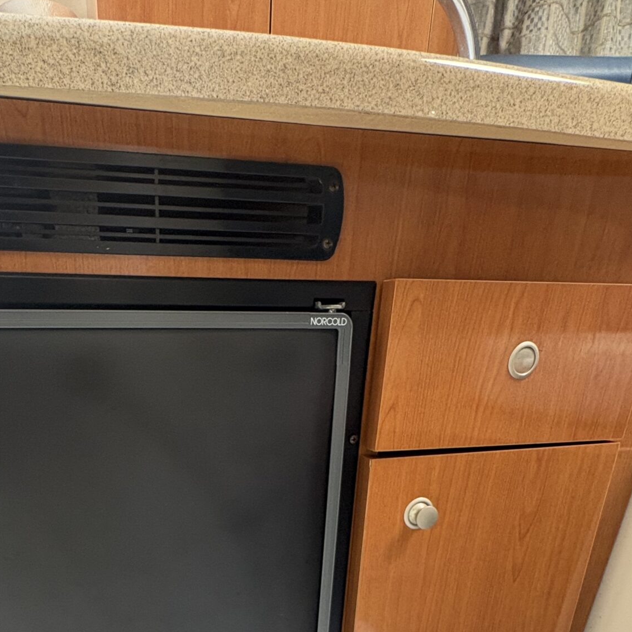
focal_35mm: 28
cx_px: 209
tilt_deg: -22.6
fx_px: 578
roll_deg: -1.5
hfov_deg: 56.0
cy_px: 588
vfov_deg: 49.8
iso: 400
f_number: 2.2
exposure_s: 1/60
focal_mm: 2.22
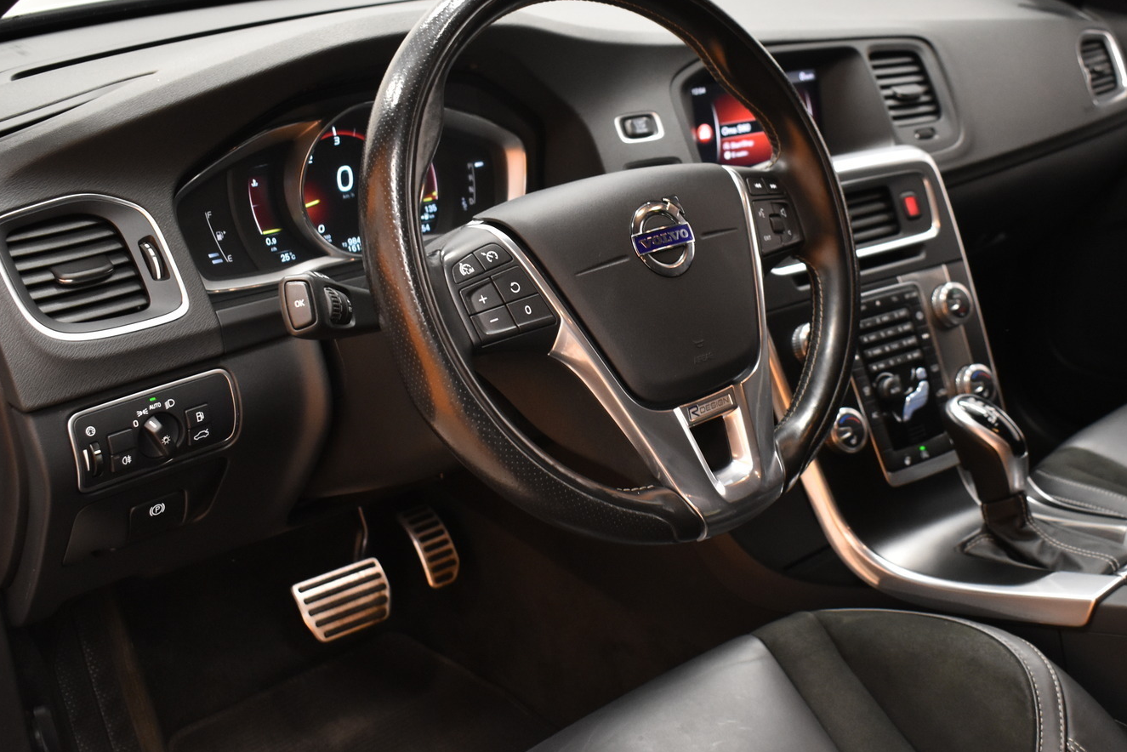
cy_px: 345
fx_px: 1378
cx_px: 637
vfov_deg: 30.5
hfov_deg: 44.4
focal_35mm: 44
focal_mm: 24
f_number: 4
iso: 1600
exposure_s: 1/40
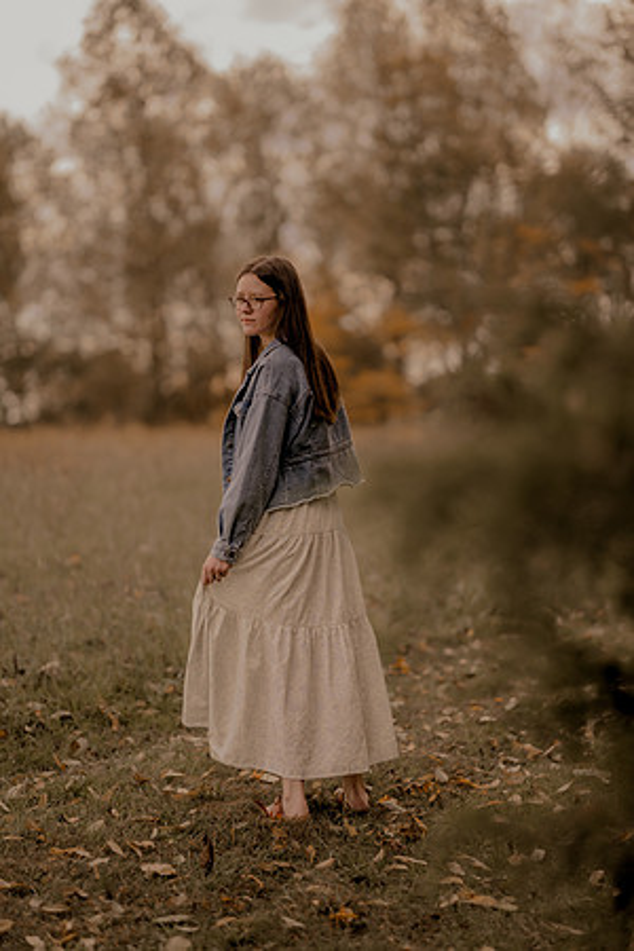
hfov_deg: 16.1
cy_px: 476
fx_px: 2245
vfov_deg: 23.9
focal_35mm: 85
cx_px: 317
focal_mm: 85
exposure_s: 1/2000
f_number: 1.4
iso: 200
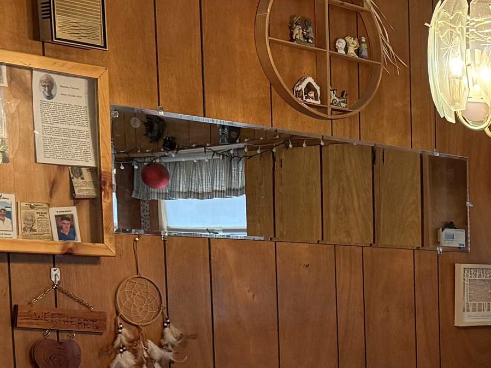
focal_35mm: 82
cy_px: 432
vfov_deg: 17.2
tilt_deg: -6.7
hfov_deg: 20.5
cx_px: 728
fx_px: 1163
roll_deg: -0.7
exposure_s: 1/60
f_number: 1.78
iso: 250
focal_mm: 6.76
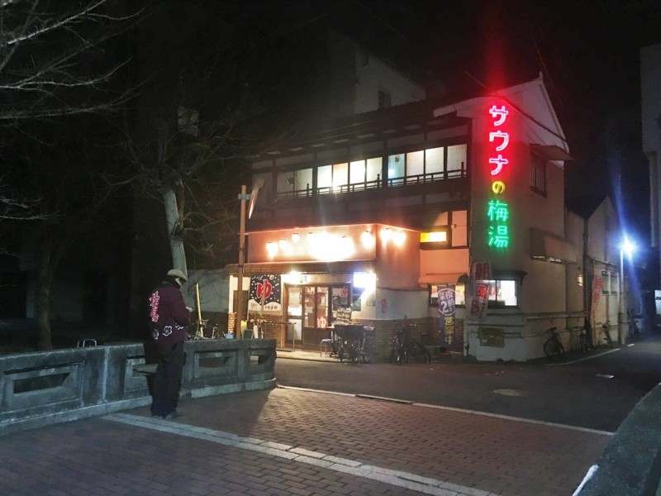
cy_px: 248
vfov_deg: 48.2
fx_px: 554
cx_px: 330
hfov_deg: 61.7
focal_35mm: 29
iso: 80
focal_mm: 4.15
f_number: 2.2
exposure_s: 1/4
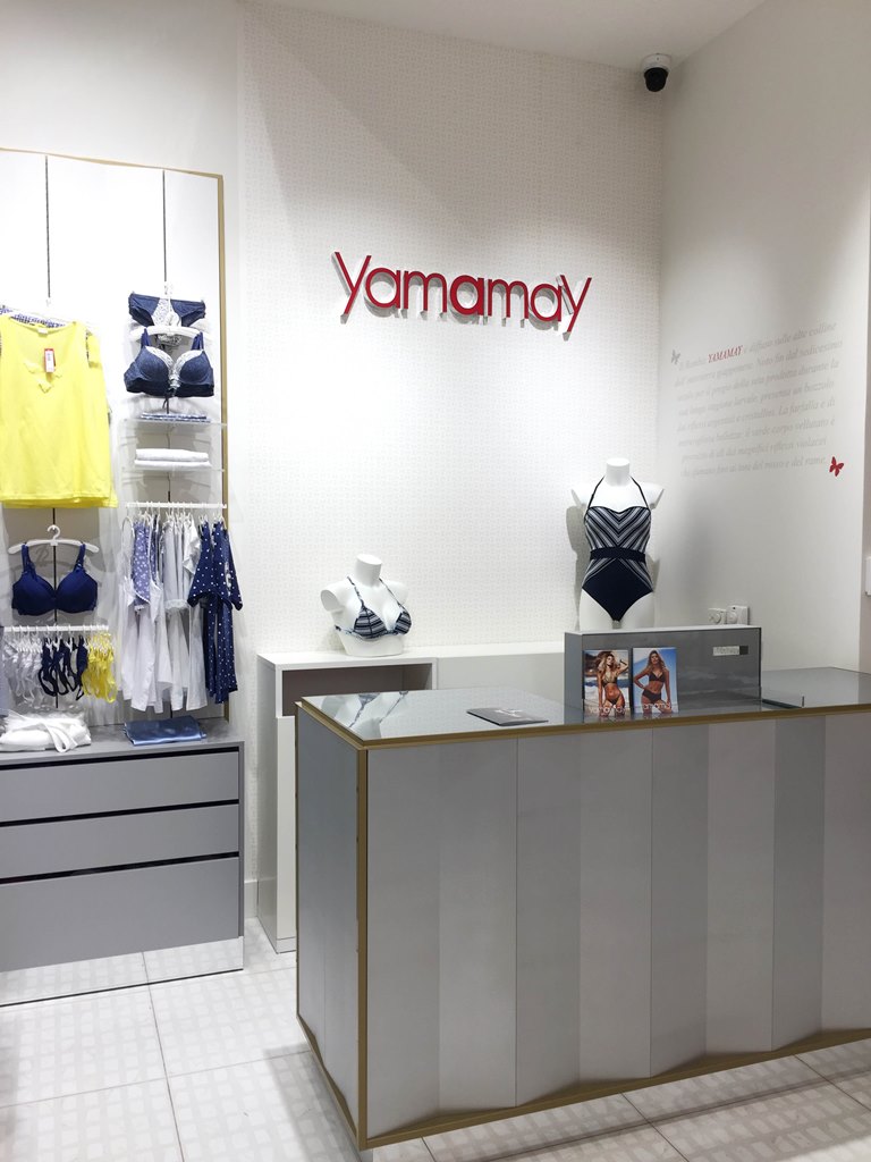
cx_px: 436
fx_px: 973
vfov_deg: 61.7
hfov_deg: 48.2
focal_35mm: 29
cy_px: 581
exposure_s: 1/100
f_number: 2.2
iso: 32
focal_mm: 4.15
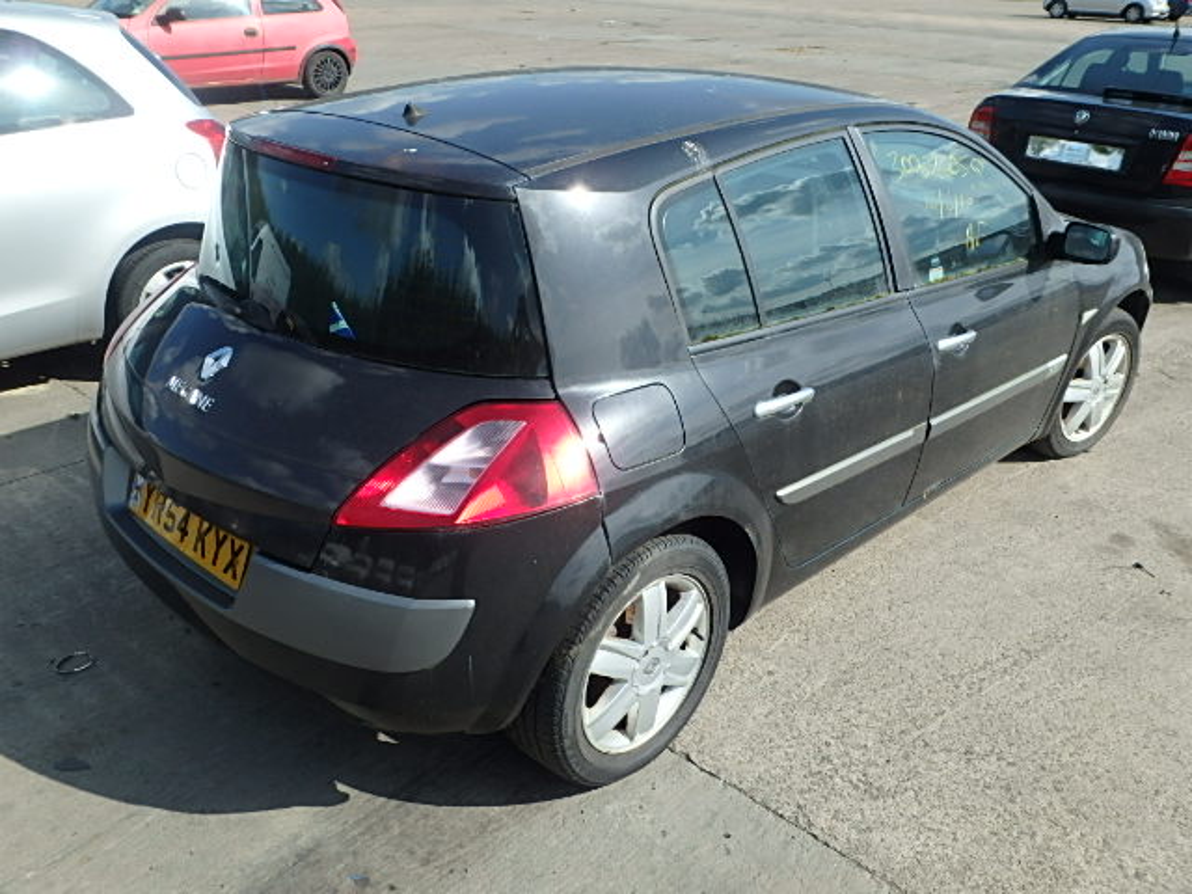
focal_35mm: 31
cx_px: 596
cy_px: 447
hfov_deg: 58.4
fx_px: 1067
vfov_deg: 45.4
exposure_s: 1/500
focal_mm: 5.6
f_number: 4.7
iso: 125
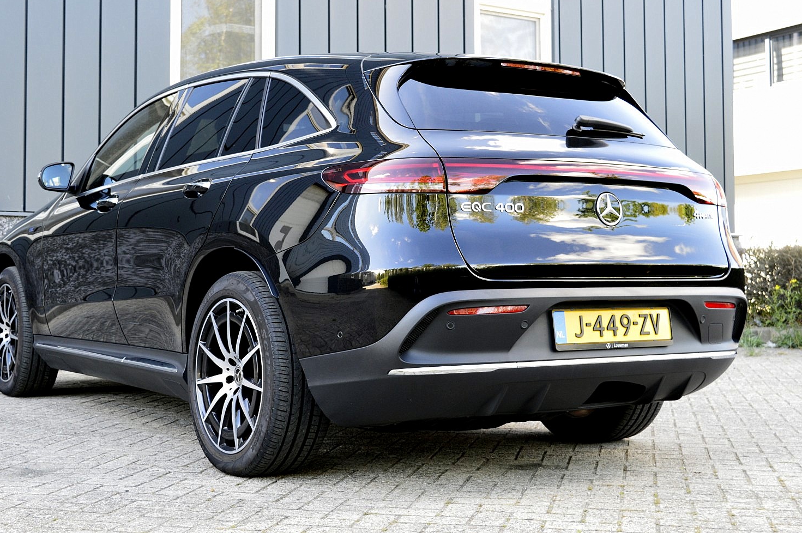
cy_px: 244
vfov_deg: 25.5
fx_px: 1180
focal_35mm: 53
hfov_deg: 37.5
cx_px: 361
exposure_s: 1/60
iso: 560
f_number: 8
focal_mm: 32
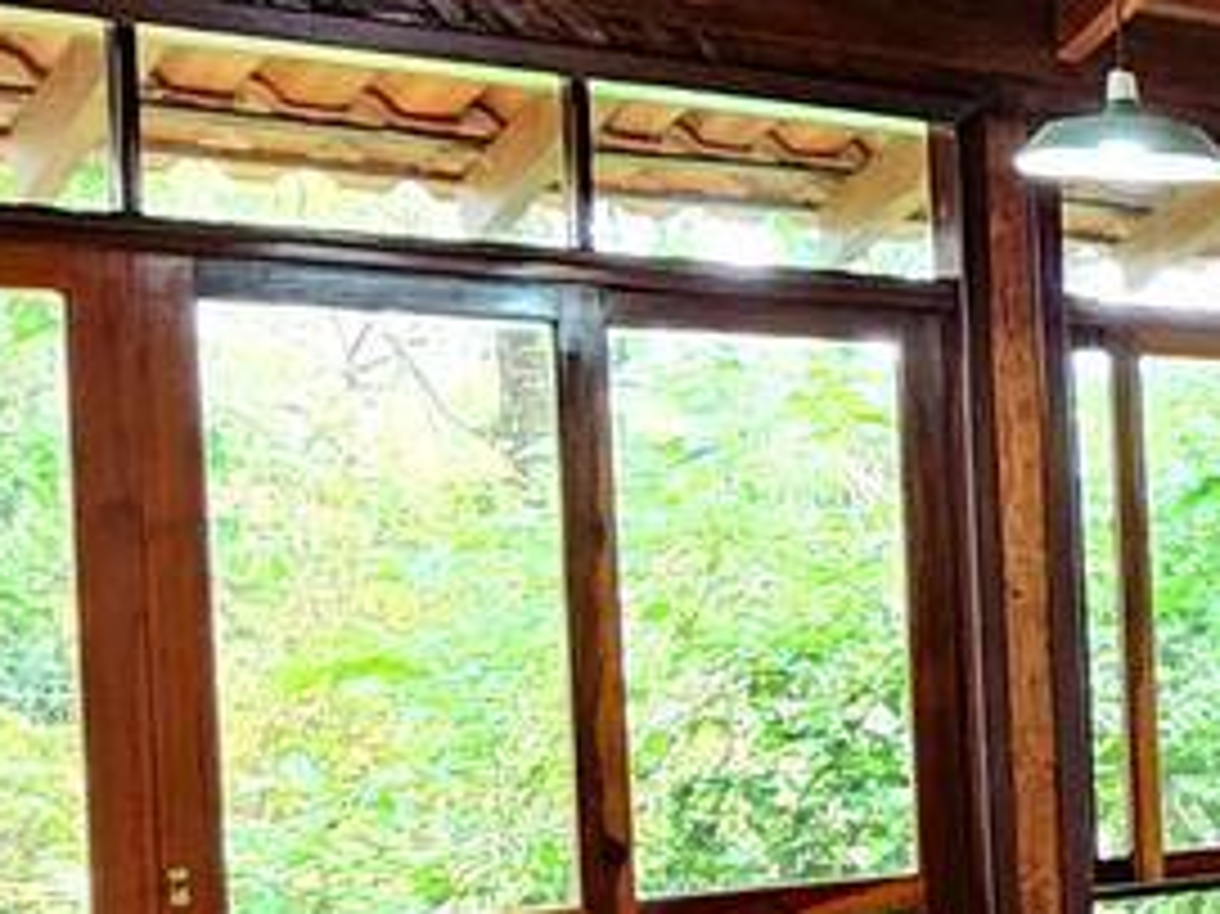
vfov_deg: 21.2
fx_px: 2431
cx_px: 2539
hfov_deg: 17.8
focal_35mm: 69
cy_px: 630
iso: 320
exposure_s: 1/30
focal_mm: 2.2
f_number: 2.2
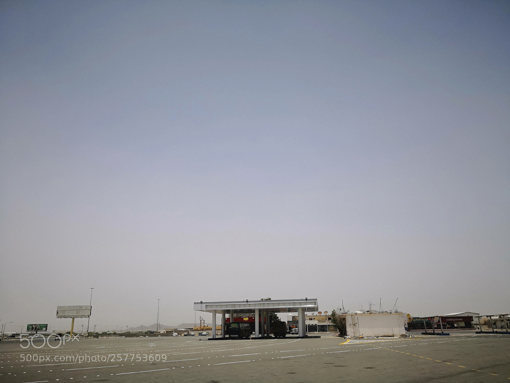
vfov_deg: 51.4
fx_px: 398
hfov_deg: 65.3
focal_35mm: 27
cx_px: 255
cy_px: 192
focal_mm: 3.95
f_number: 1.6
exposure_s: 1/2915
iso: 50
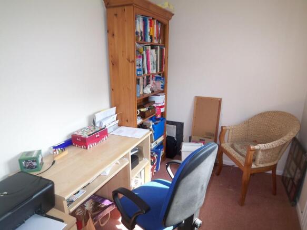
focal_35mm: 23
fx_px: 204
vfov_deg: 58.9
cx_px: 154
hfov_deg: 73.9
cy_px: 115
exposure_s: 1/40
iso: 50
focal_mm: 3.8
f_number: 2.8
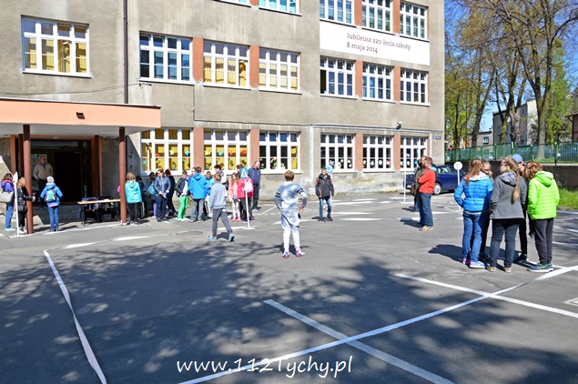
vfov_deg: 41.6
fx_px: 505
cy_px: 192
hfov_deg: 59.5
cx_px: 289
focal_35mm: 32
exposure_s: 1/250
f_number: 8
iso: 100
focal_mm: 21
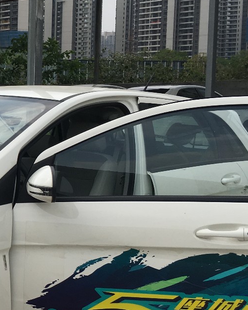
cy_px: 155
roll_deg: +0.6
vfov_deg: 26.4
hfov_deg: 19.1
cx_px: -105
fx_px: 661
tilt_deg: -4.7
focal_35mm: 72
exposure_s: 1/2331
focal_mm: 4.15
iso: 25
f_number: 2.2
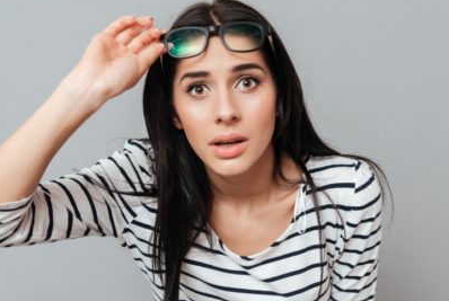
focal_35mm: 54
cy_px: 134
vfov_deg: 25.2
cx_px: 192
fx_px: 675
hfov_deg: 36.7
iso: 400
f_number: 4
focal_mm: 40
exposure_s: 1/160
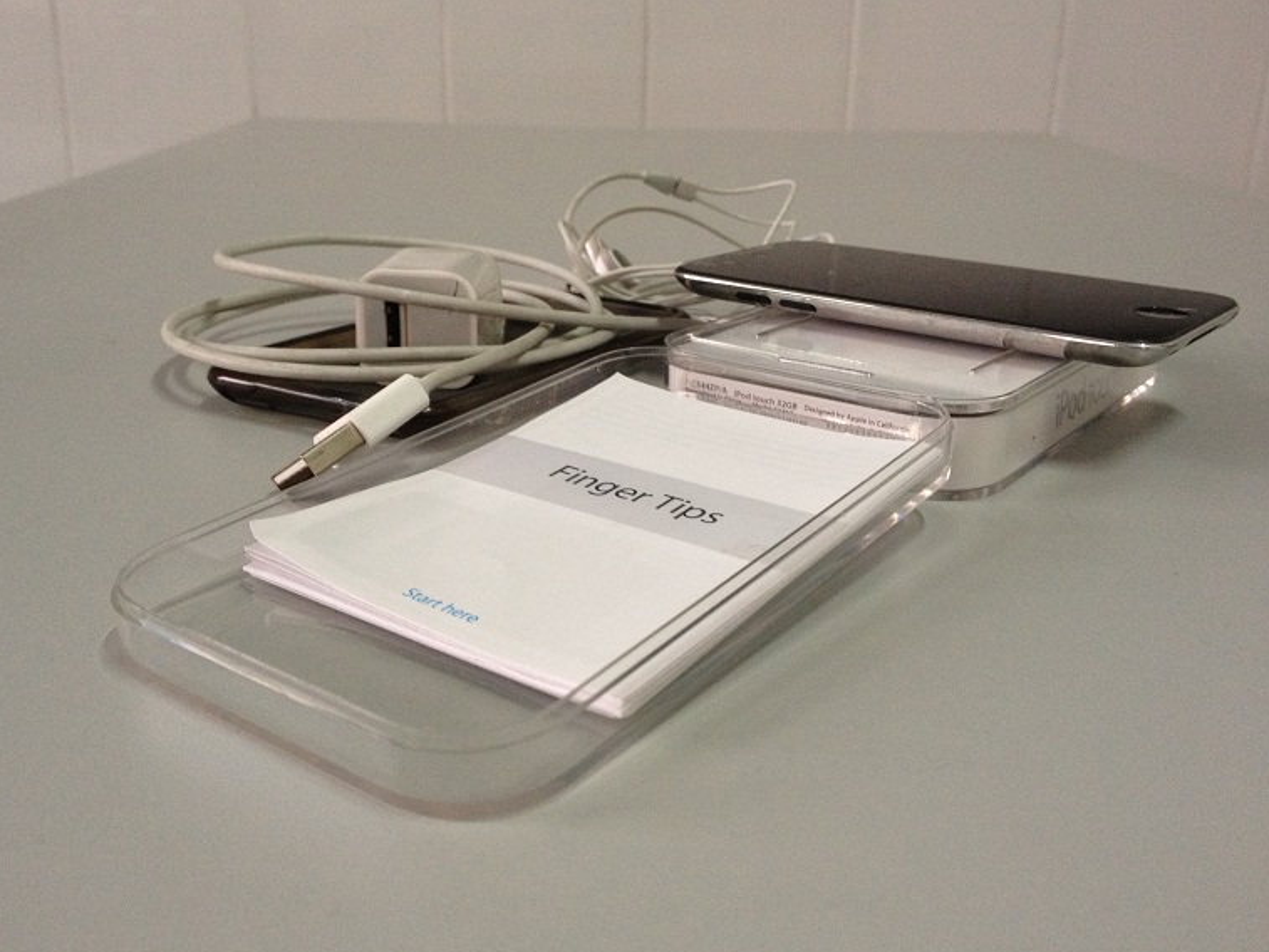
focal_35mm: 37
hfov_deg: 50.1
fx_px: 1357
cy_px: 474
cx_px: 603
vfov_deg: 38.7
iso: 160
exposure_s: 1/20
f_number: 2.4
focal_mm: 4.28
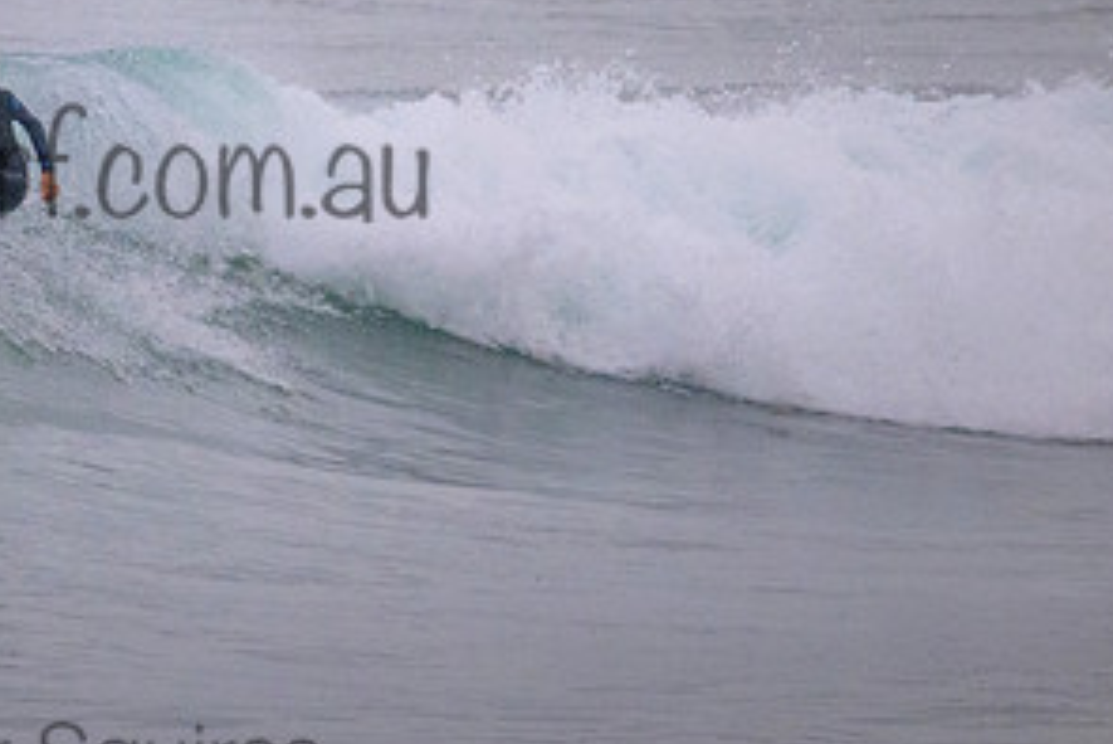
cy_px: 80
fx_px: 51932
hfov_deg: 1.2
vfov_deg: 0.8
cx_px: 105
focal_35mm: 1679
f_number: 11
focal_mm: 800
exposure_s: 1/1250
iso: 6400
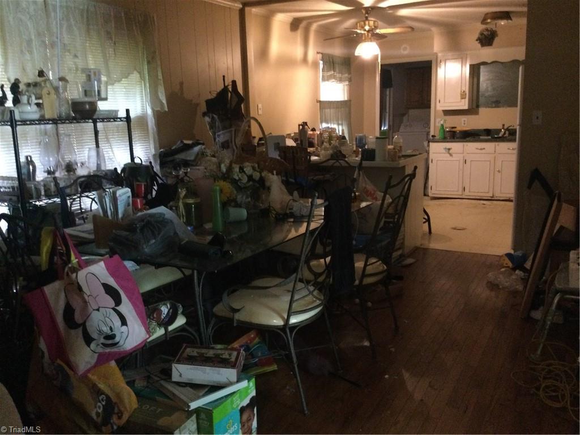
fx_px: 519
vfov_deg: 45.4
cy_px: 218
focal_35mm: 31
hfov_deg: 58.4
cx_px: 290
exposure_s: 1/15
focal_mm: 3.3
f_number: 2.4
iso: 400
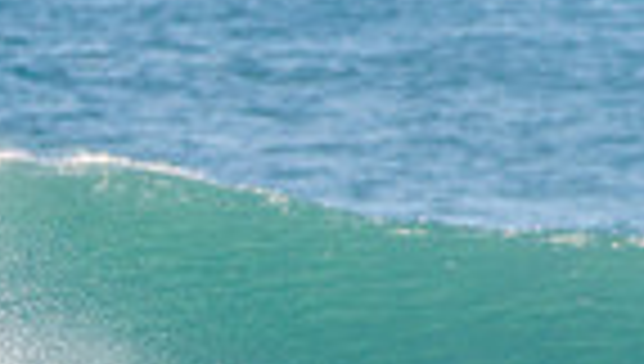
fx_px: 36263
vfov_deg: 0.6
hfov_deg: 1.0
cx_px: 297
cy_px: 834
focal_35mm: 2120
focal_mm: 500
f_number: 5.6
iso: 280
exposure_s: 1/1600
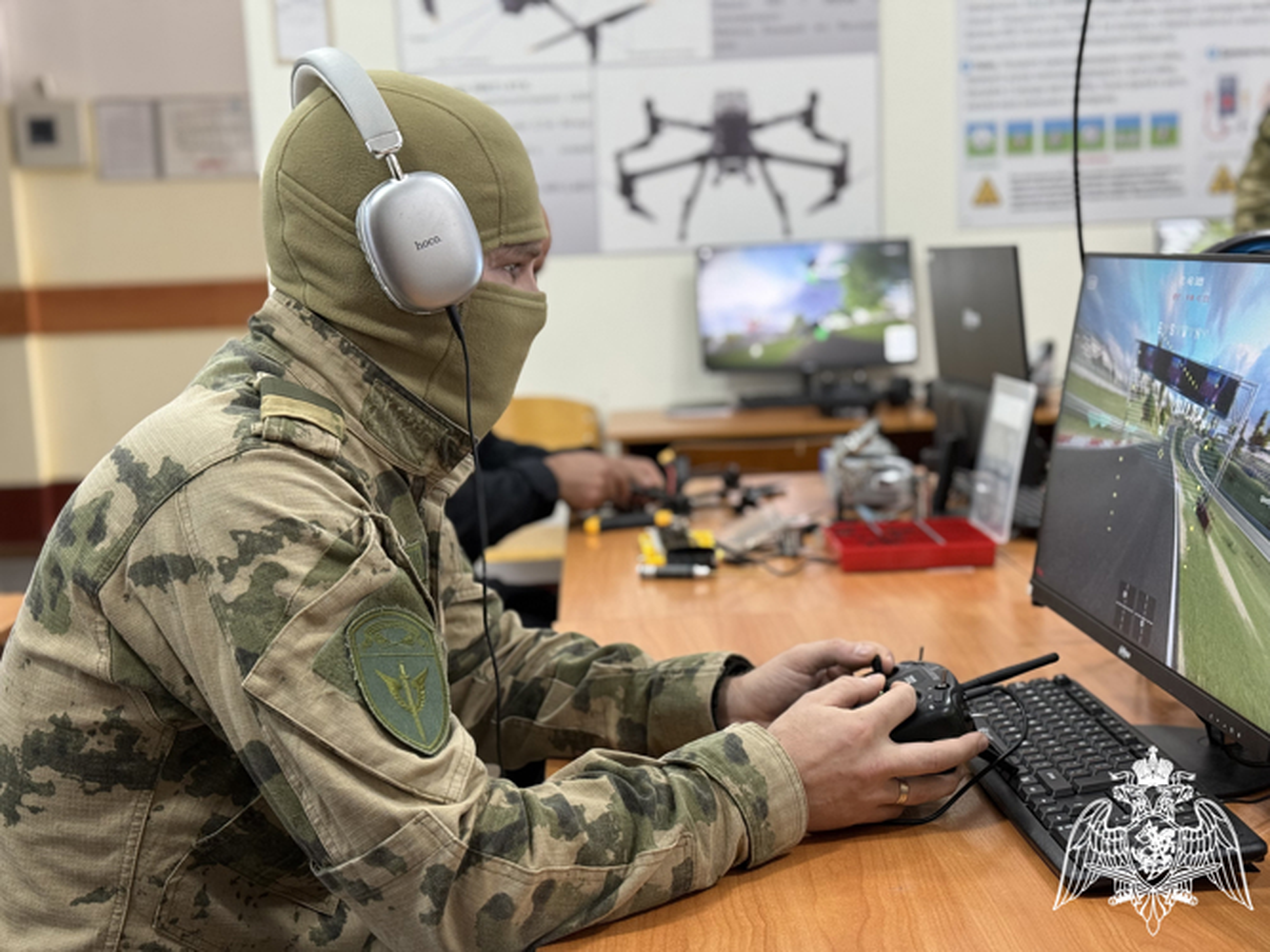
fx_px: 1761
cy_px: 476
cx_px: 635
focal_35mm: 48
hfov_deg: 39.7
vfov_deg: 30.3
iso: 200
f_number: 1.78
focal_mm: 6.76
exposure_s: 1/50
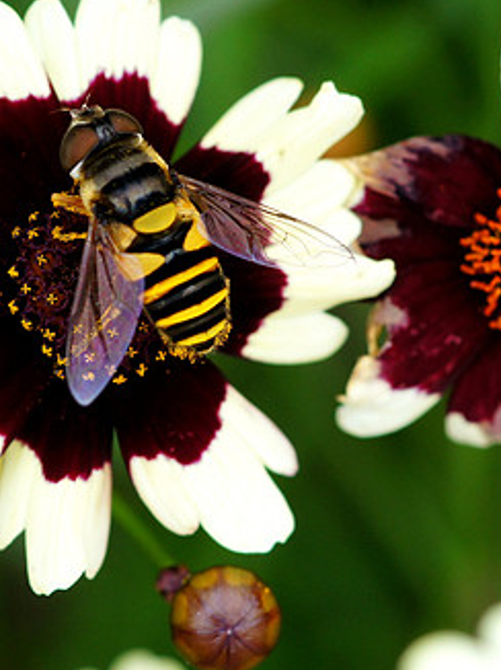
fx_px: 4966
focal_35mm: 257
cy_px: 287
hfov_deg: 5.8
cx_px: 185
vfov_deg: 7.7
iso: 800
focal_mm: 100
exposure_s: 1/160
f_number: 7.1
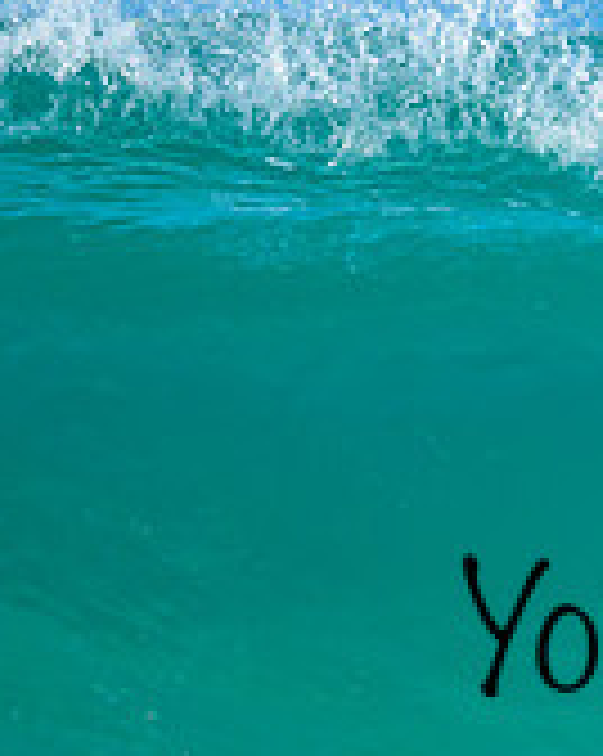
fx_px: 79807
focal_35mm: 3571
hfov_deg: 0.4
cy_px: 393
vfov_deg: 0.5
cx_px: 1209
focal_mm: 800
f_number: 6.3
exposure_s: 1/2000
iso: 450
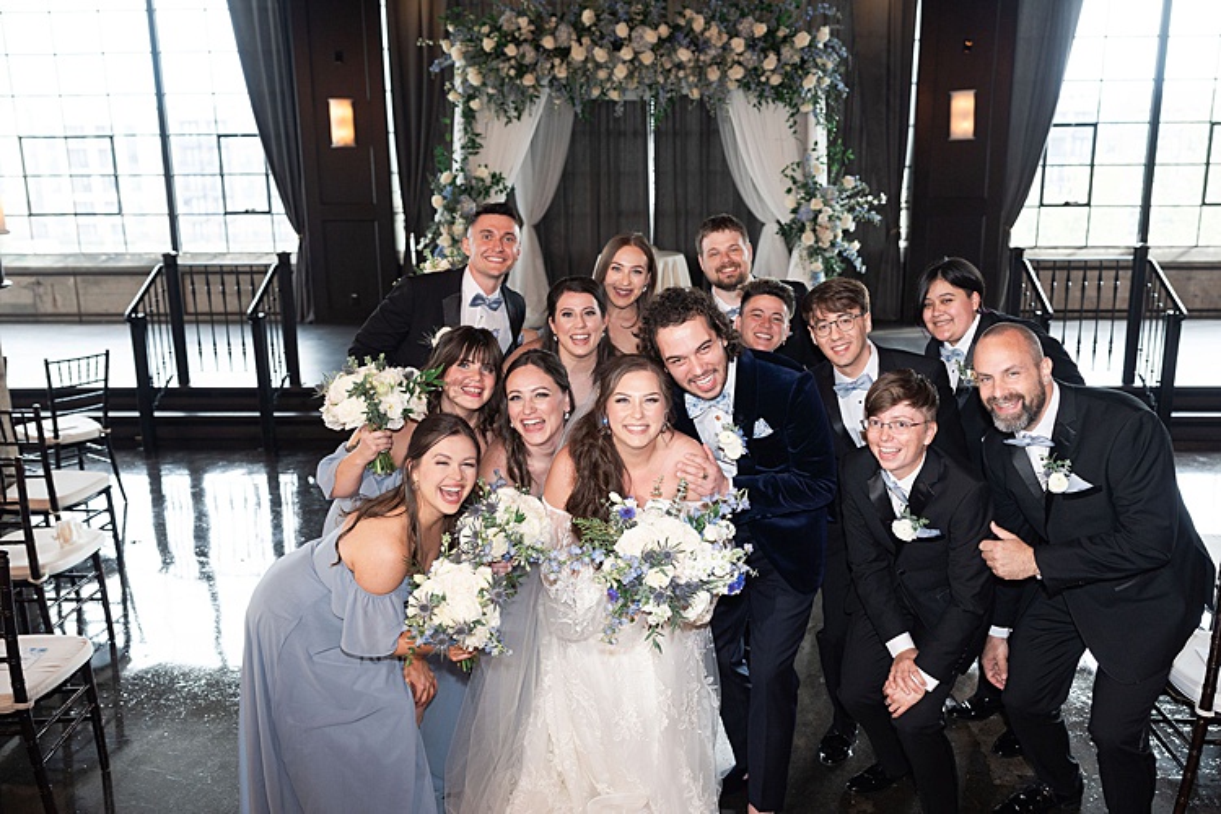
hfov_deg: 64.6
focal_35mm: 28
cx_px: 610
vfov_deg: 45.7
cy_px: 407
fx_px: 966
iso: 400
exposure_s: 1/250
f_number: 2.8
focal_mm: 28
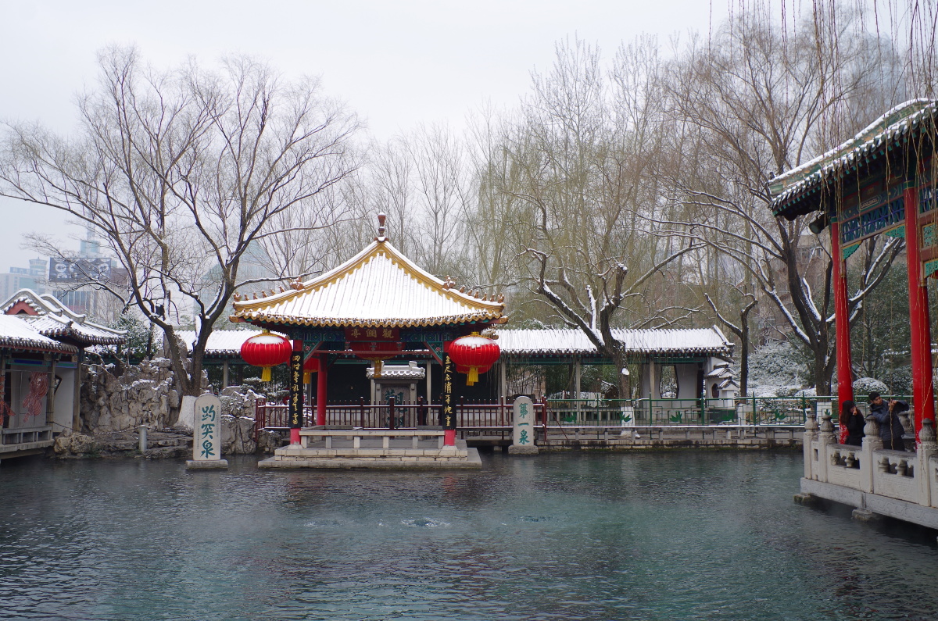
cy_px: 310
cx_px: 469
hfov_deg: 59.6
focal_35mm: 32
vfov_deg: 41.5
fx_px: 819
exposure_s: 1/125
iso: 100
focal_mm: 21
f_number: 5.6
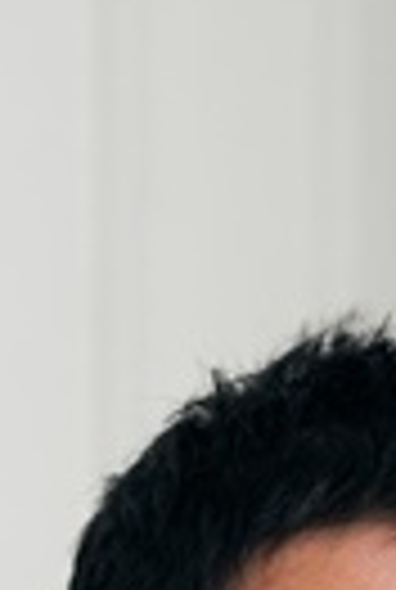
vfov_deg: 4.2
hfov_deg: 2.8
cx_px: 472
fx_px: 7960
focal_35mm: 485
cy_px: 1261
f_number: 2.2
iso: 400
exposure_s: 1/125
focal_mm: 85
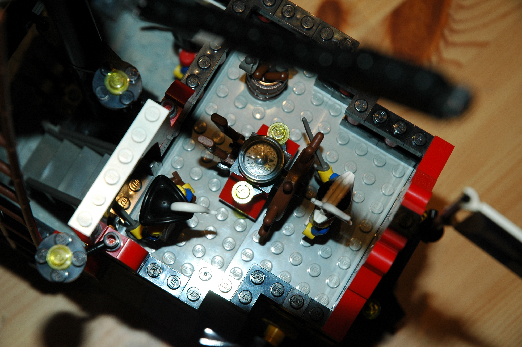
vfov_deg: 13.0
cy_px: 174
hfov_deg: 19.5
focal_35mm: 105
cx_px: 261
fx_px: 1521
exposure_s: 1/125
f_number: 7.1
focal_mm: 70
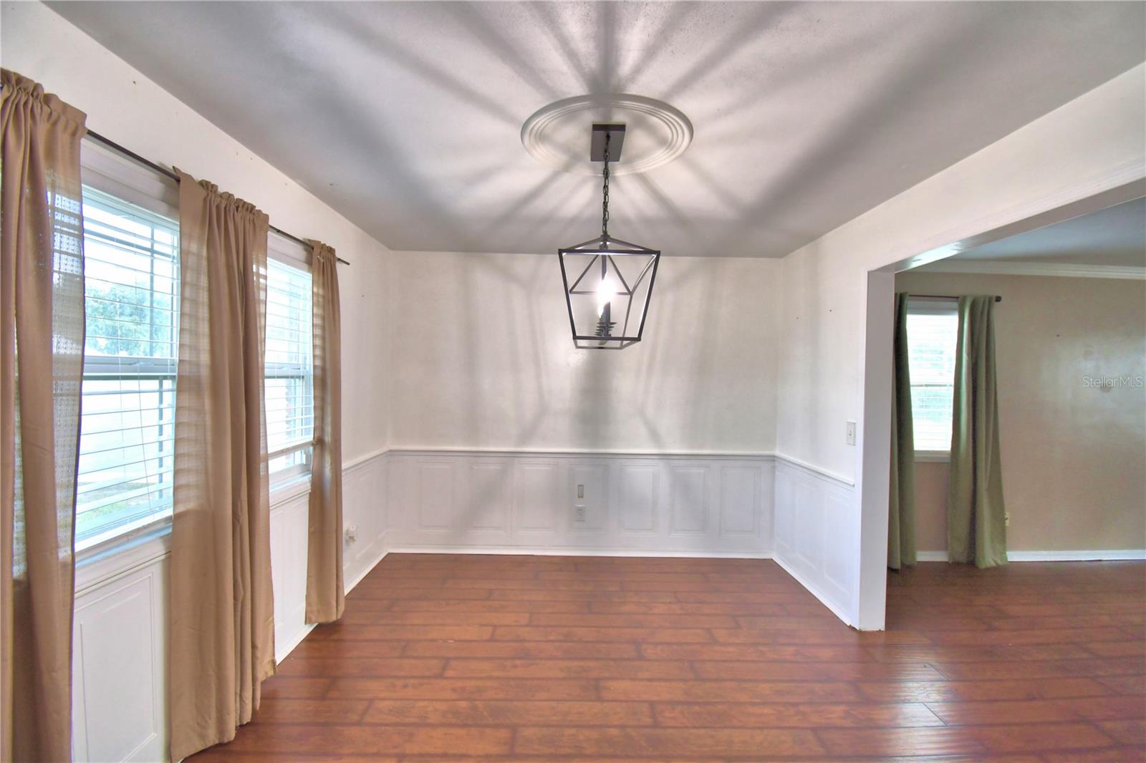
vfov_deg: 77.3
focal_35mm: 15
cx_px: 573
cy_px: 382
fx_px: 477
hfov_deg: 100.4
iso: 400
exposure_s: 1/80
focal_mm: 10
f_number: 4.5
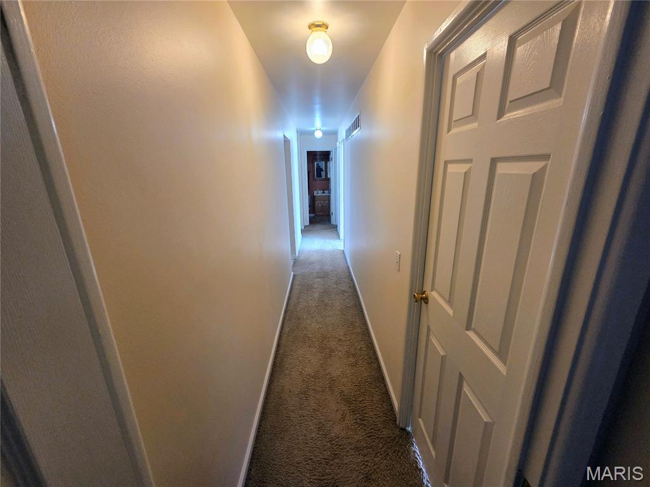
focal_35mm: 13
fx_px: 244
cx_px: 325
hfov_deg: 106.2
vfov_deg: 89.9
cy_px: 244
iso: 250
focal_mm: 2.2
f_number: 2.2
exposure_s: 1/60
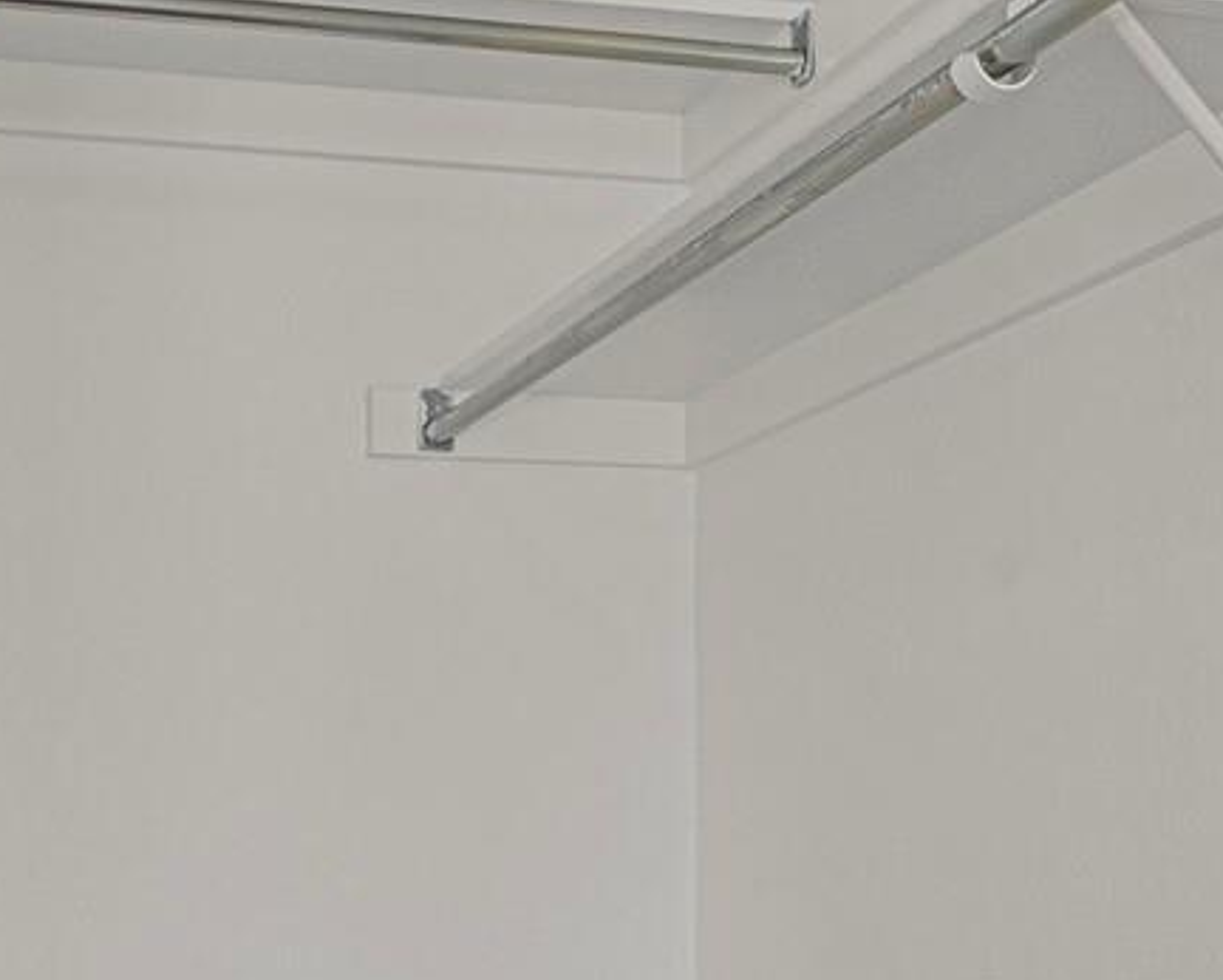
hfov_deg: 31.1
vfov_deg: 24.9
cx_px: 231
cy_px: 915
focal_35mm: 59
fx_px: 2137
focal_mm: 17
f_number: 8
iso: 250
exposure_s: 3
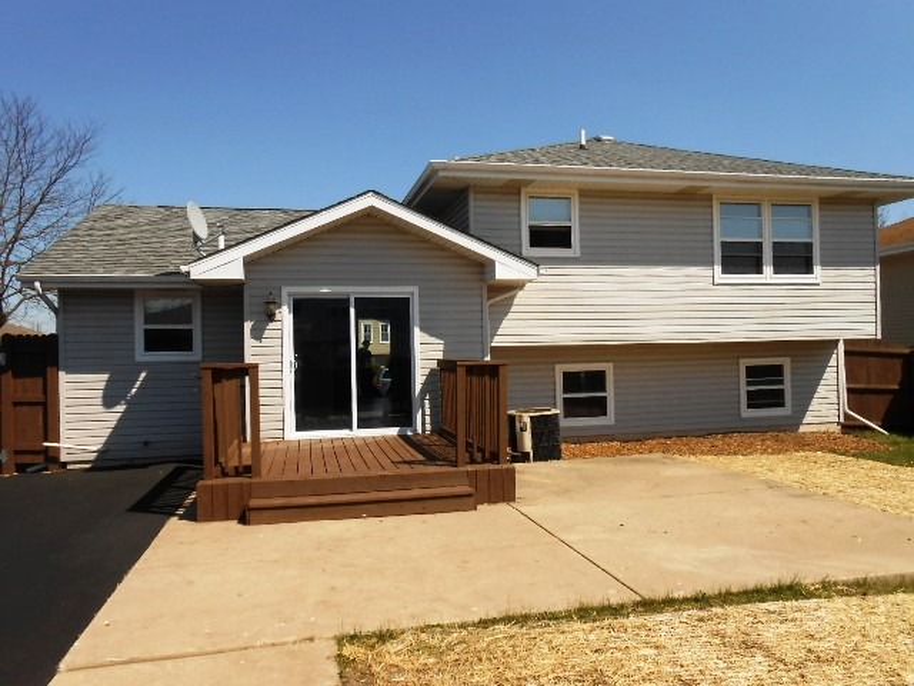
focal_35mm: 26
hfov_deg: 67.3
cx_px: 457
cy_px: 343
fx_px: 687
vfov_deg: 53.1
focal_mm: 4.6
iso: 80
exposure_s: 1/1250
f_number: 3.5
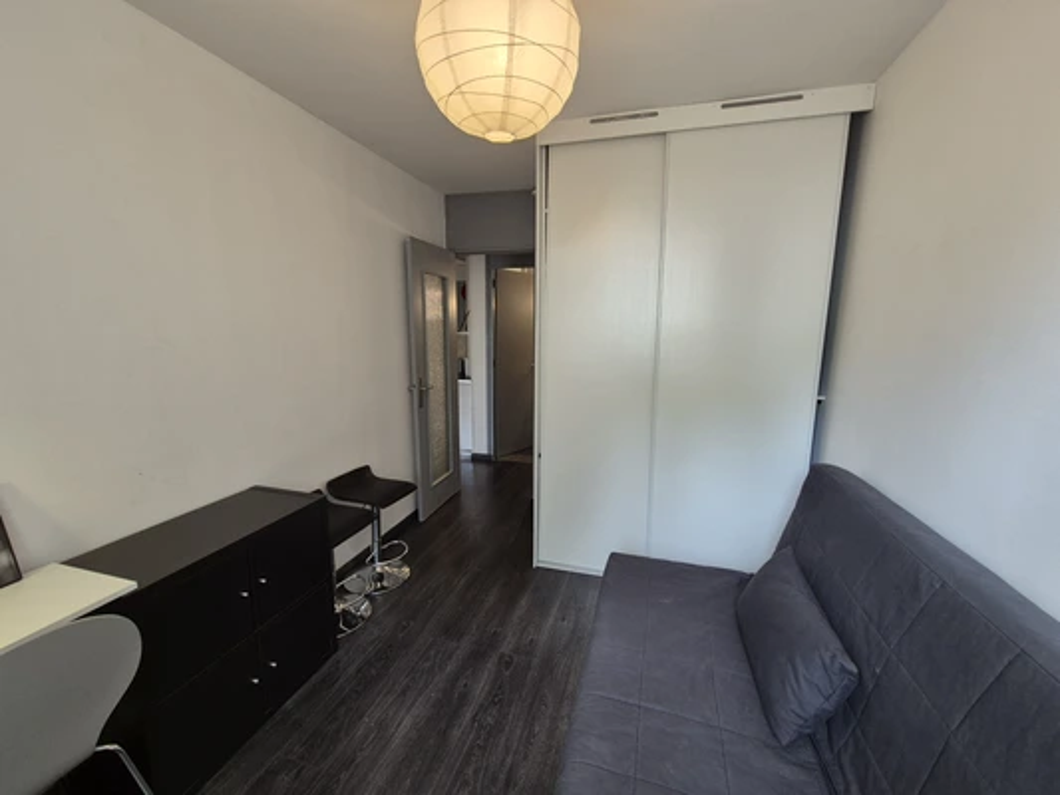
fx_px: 398
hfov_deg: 106.2
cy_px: 398
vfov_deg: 89.9
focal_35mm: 13
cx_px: 530
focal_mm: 2.2
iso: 100
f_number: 2.2
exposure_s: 1/50
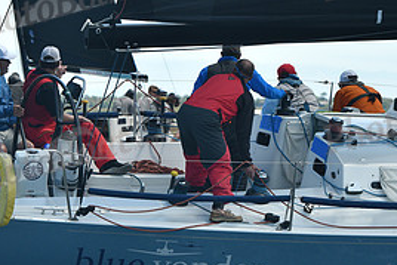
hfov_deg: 7.0
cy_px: 60
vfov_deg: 4.7
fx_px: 3222
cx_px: 247
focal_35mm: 292
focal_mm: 135
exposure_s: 1/640
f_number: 5.6
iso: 320
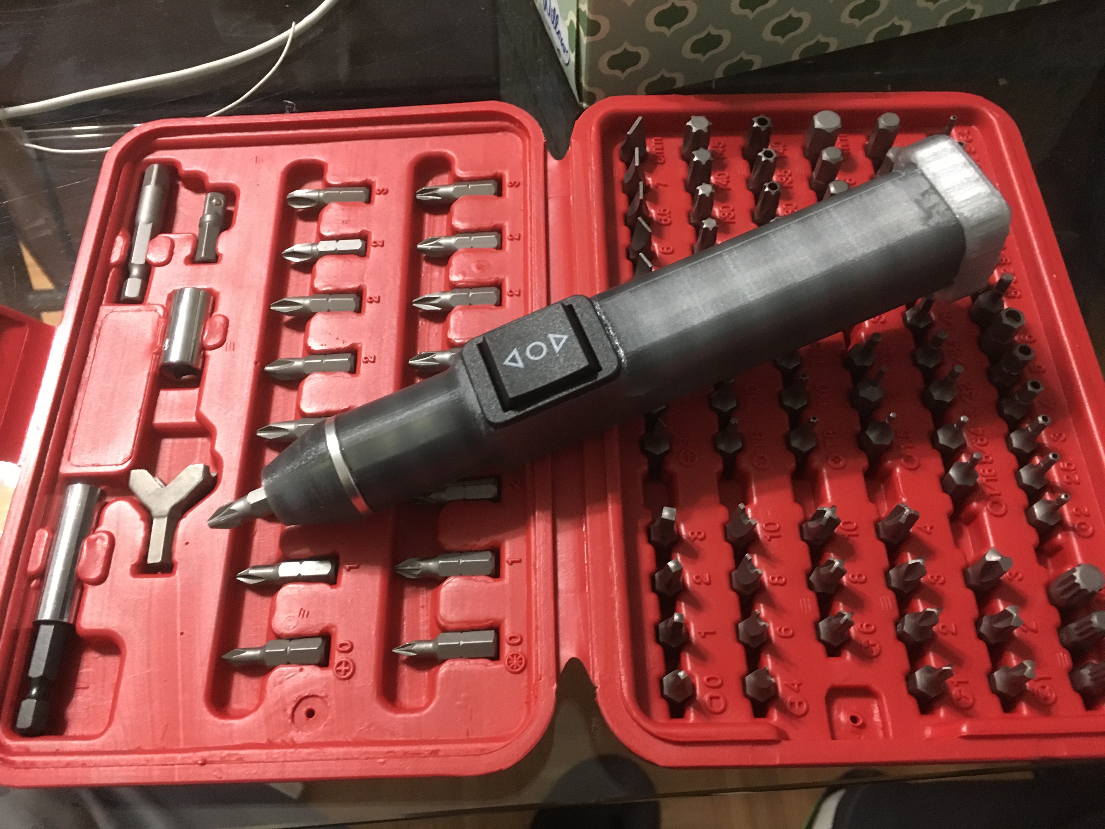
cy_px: 414
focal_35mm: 29
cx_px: 552
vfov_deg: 48.2
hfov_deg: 61.7
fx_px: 926
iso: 200
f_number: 2.2
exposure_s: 1/15
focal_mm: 4.15
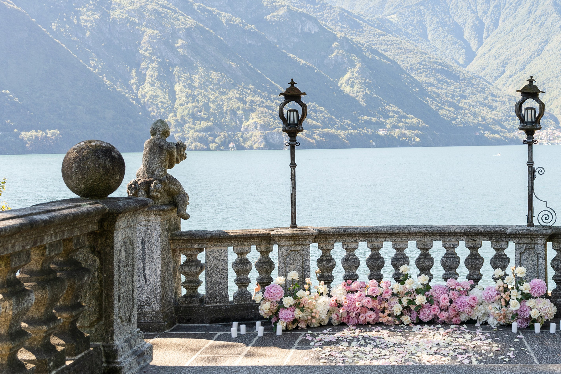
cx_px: 389
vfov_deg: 26.9
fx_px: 779
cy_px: 143
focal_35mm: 50
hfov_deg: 39.0
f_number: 6.3
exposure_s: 1/250
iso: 250
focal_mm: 35
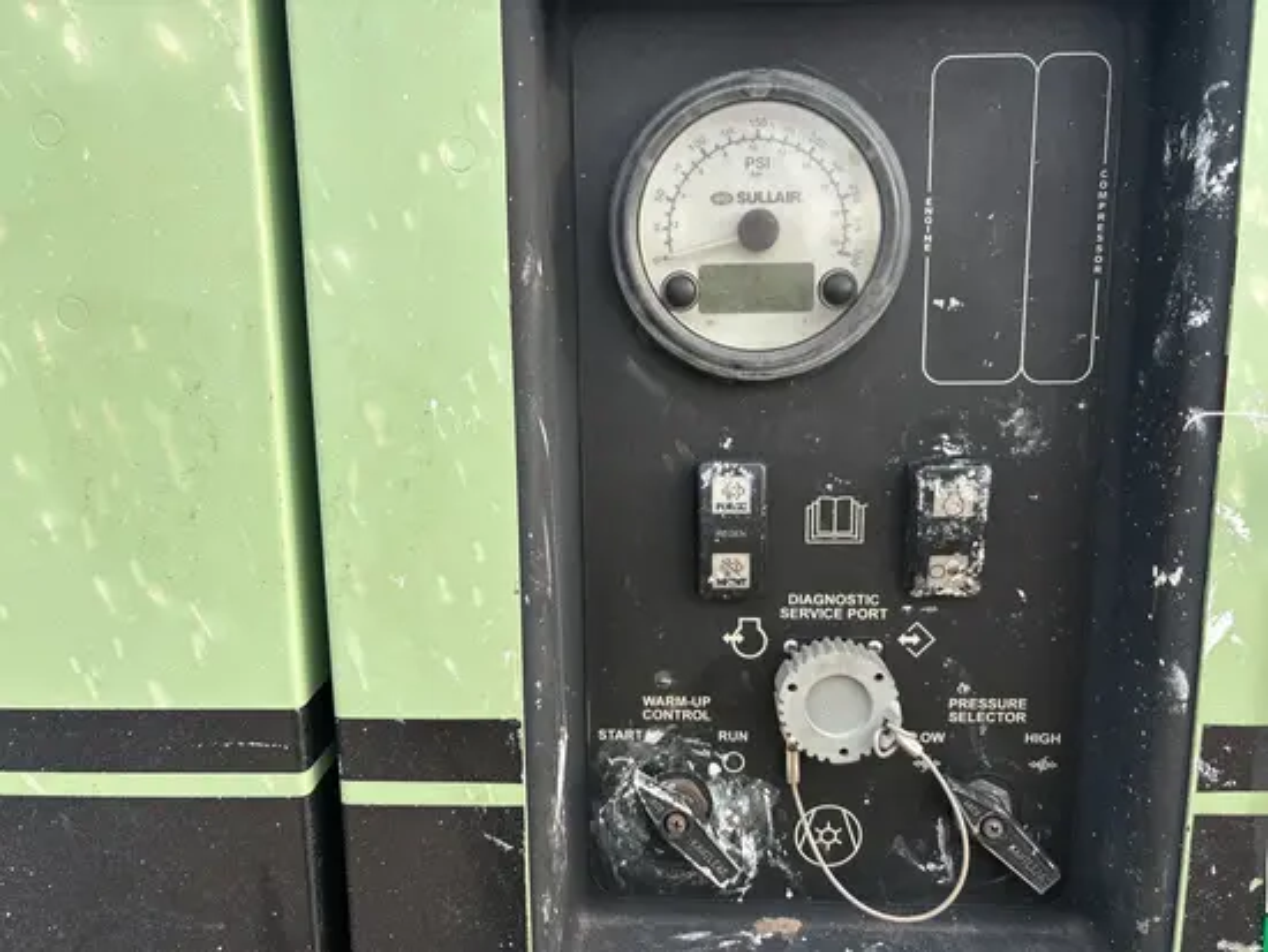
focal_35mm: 26
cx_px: 634
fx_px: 953
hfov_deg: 67.3
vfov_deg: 53.1
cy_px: 476
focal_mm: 5.96
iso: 40
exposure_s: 1/179
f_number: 1.6
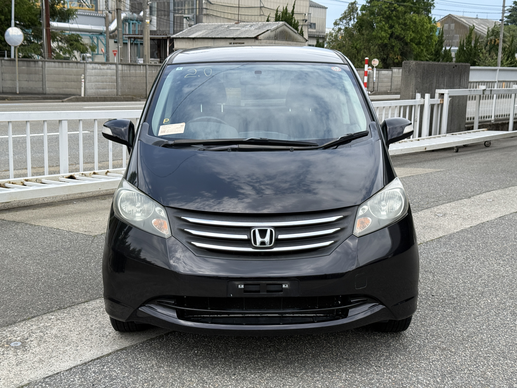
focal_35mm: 48
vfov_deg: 30.3
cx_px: 258
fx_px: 717
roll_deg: -1.1
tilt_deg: -9.1
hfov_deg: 39.7
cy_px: 194
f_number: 1.78
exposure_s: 1/2577
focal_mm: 6.76
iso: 80
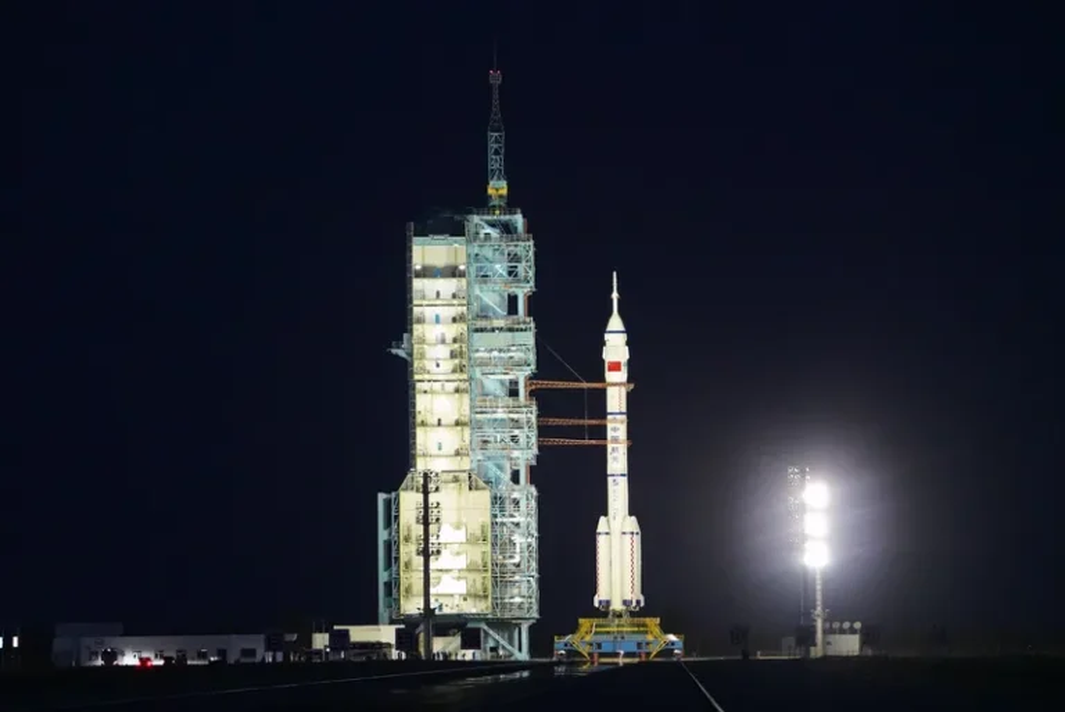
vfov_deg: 4.9
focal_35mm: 283
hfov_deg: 7.3
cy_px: 356
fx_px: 8376
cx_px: 532
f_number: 4
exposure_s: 1/320
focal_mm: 189
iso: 12800
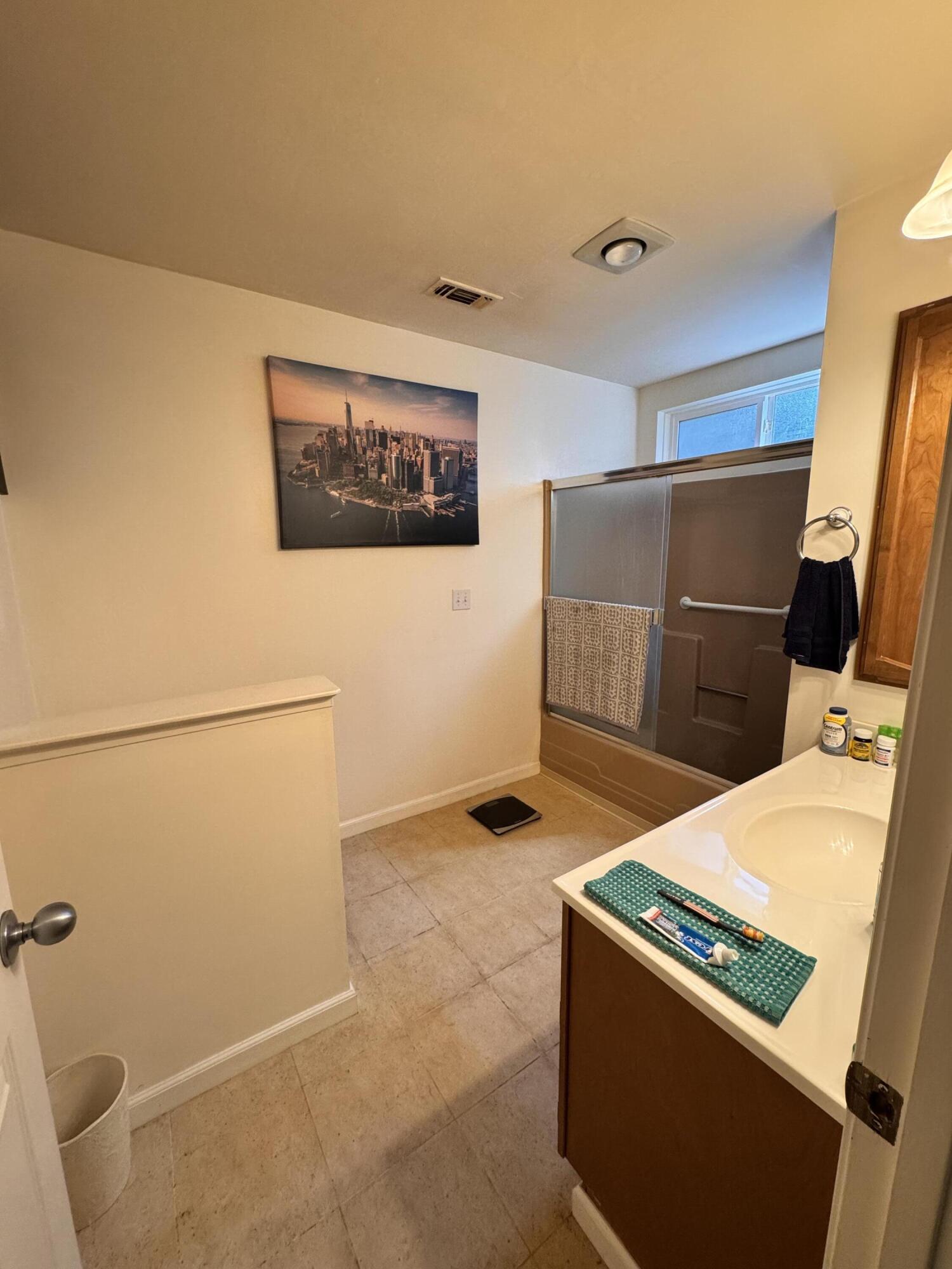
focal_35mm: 14
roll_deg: +0.6
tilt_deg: -9.5
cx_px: 476
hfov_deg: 85.7
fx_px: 513
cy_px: 634
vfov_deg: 102.1
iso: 250
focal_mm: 2.22
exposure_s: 1/120
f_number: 2.2
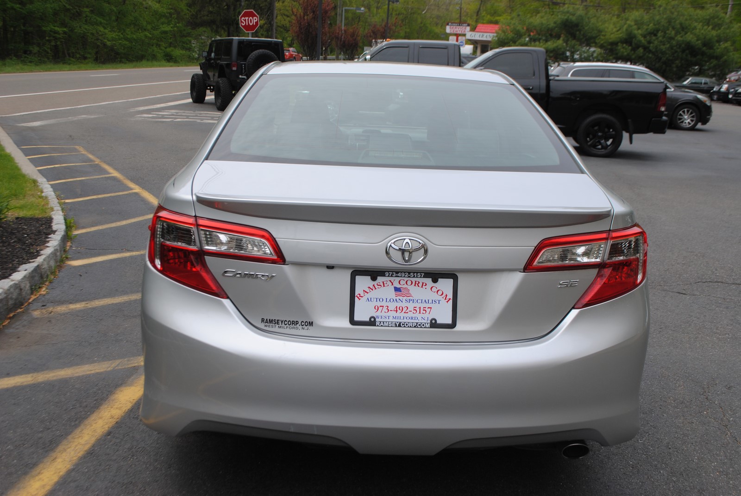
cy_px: 248
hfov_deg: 53.1
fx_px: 742
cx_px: 370
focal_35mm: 36
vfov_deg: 37.0
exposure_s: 1/250
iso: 100
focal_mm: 24
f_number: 8
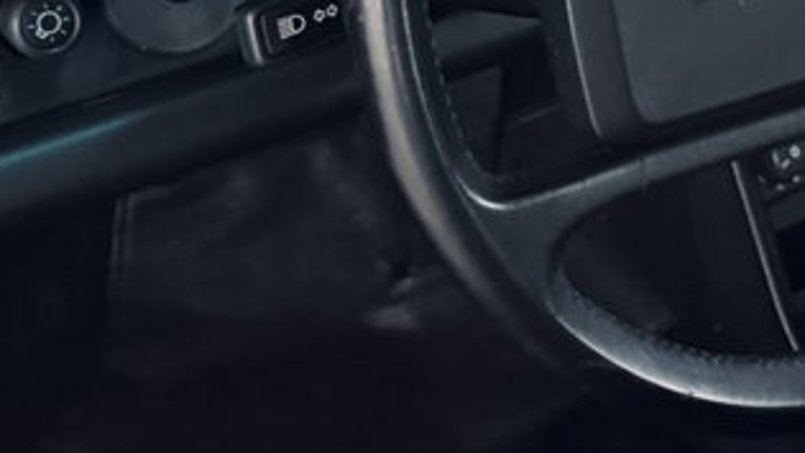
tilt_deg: -32.4
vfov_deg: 14.0
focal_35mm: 85
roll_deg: -4.0
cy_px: 15
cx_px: 698
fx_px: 1814
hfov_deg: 24.4
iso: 1000
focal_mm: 6.76
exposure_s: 1/25
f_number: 1.78
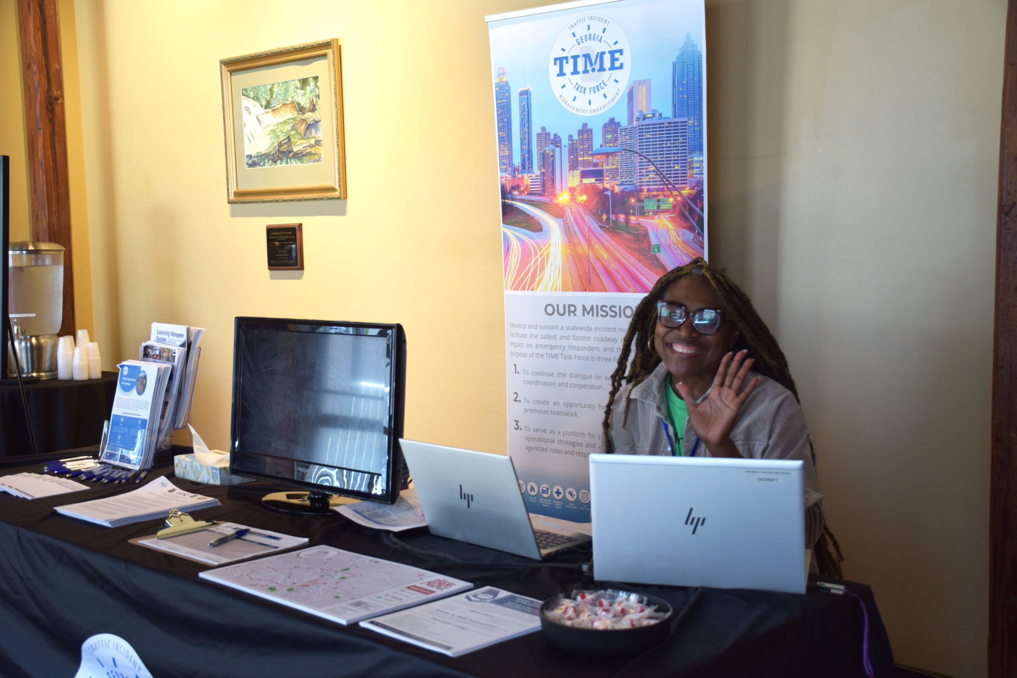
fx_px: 1144
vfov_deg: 33.0
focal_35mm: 40
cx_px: 508
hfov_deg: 47.9
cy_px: 339
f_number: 4
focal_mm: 27
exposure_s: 1/40
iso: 450
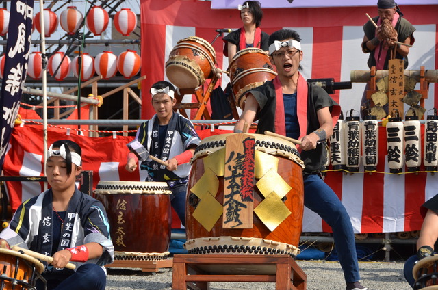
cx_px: 219
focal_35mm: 112
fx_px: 1366
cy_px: 145
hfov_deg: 18.2
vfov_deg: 12.1
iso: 320
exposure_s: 1/1000
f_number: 8
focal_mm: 75
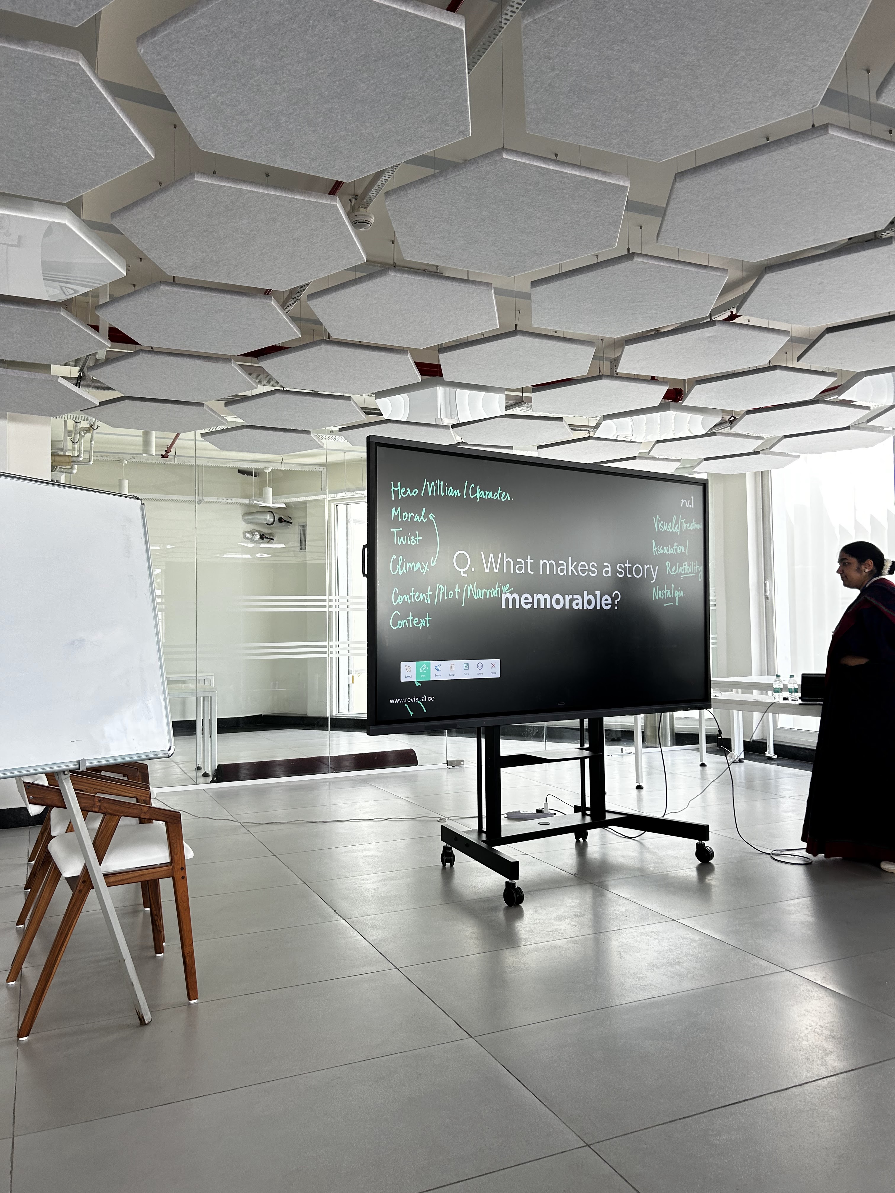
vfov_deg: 67.3
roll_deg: -0.4
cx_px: 448
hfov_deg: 53.1
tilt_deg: +3.7
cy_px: 596
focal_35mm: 26
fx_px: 896
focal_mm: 5.7
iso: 50
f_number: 1.5
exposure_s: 1/121
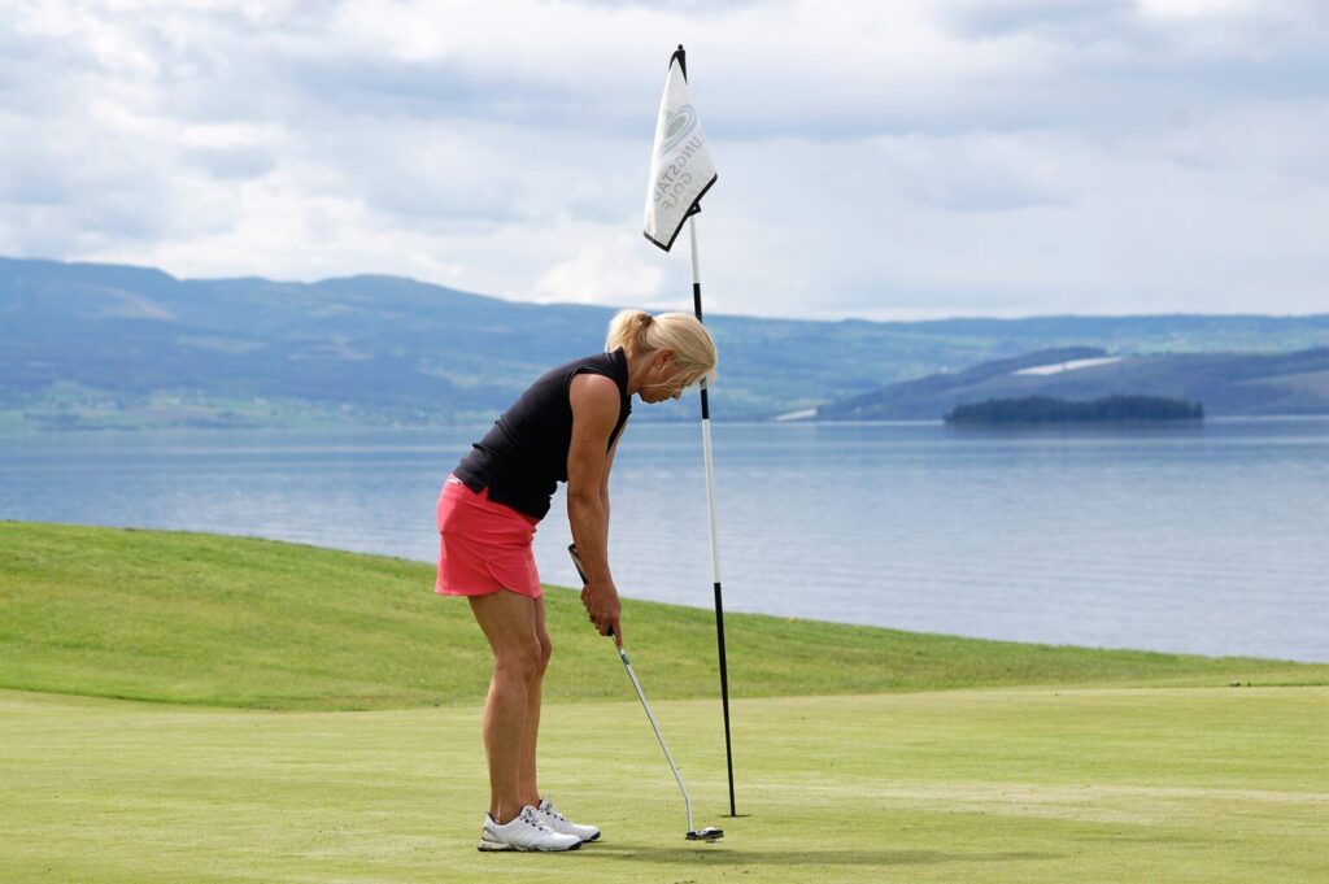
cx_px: 664
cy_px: 442
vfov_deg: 9.1
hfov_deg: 13.7
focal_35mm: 150
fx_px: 5533
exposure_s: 1/640
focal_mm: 100
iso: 200
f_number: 6.3
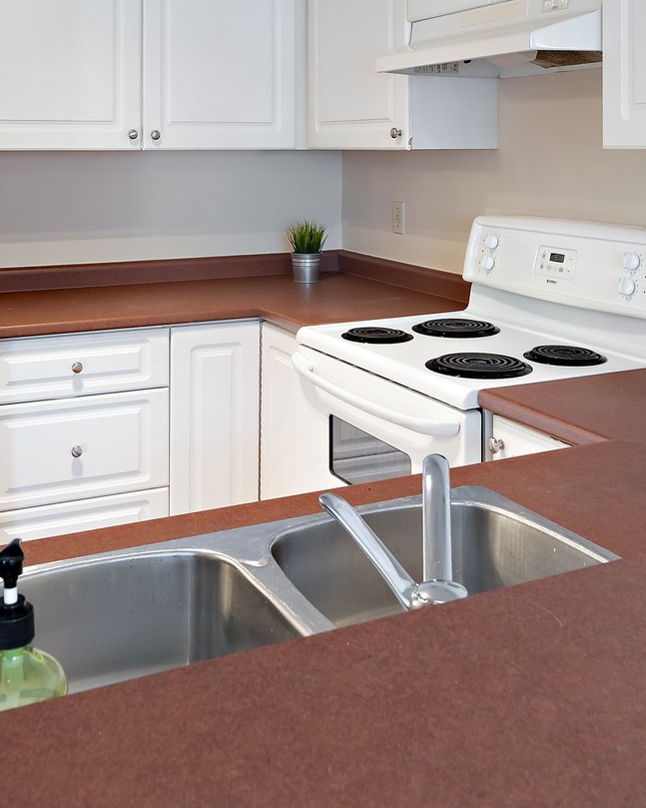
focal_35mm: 38
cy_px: 177
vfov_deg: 45.8
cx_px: 266
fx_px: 908
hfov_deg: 39.0
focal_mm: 16
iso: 640
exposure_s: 1/2.5
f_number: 8
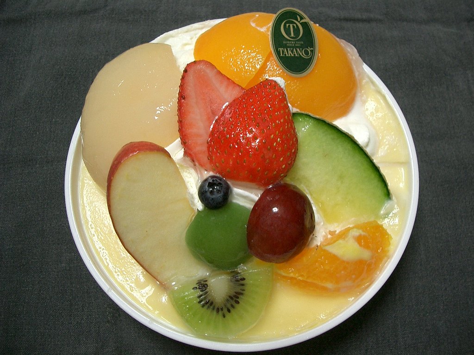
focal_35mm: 35
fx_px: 479
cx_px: 237
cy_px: 178
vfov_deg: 40.7
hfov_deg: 52.6
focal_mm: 5.8
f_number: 2.6
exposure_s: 1/25
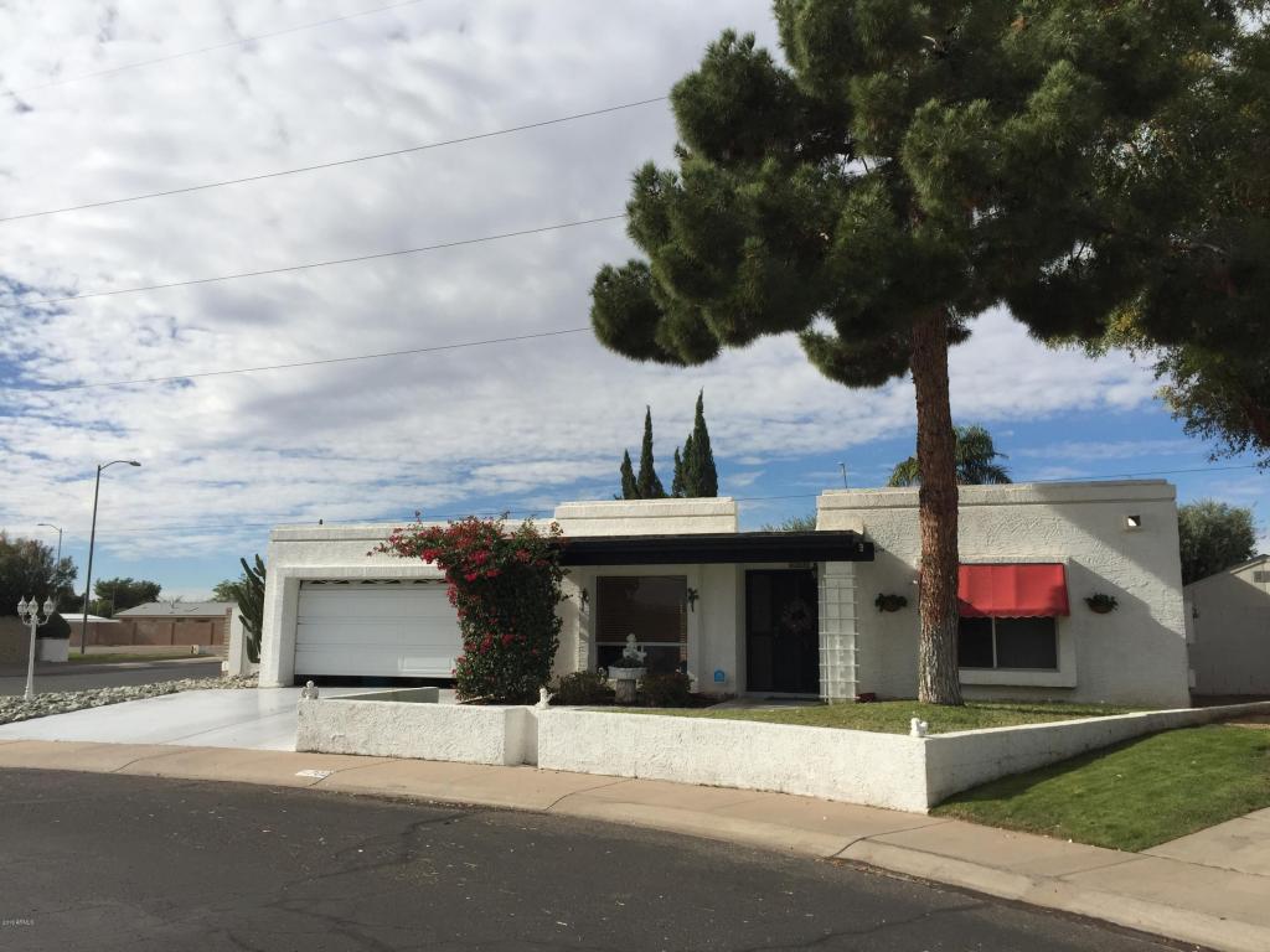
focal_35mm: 29
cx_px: 635
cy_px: 476
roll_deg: -1.1
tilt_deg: +6.9
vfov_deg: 48.2
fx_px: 1064
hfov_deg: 61.7
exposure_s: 1/3968
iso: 32
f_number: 2.2
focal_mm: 4.15
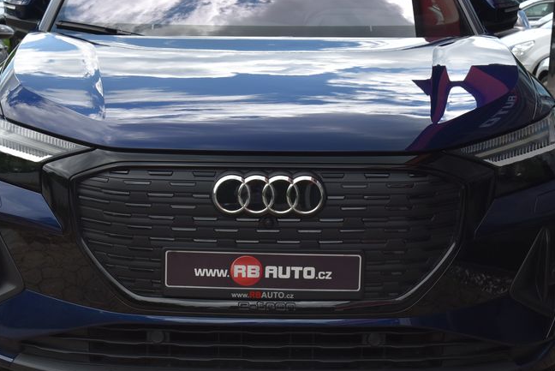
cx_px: 227
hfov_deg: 25.6
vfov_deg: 17.3
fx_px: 1219
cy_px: 153
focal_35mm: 79
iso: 500
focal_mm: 50
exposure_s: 1/400
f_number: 10
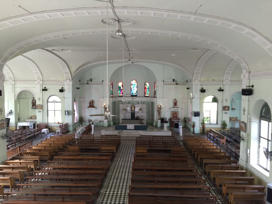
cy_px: 102
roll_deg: -1.2
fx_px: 228
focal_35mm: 29
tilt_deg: -4.1
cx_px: 136
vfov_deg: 48.2
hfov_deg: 61.7
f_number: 2.2
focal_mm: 4.15
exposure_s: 1/20
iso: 40
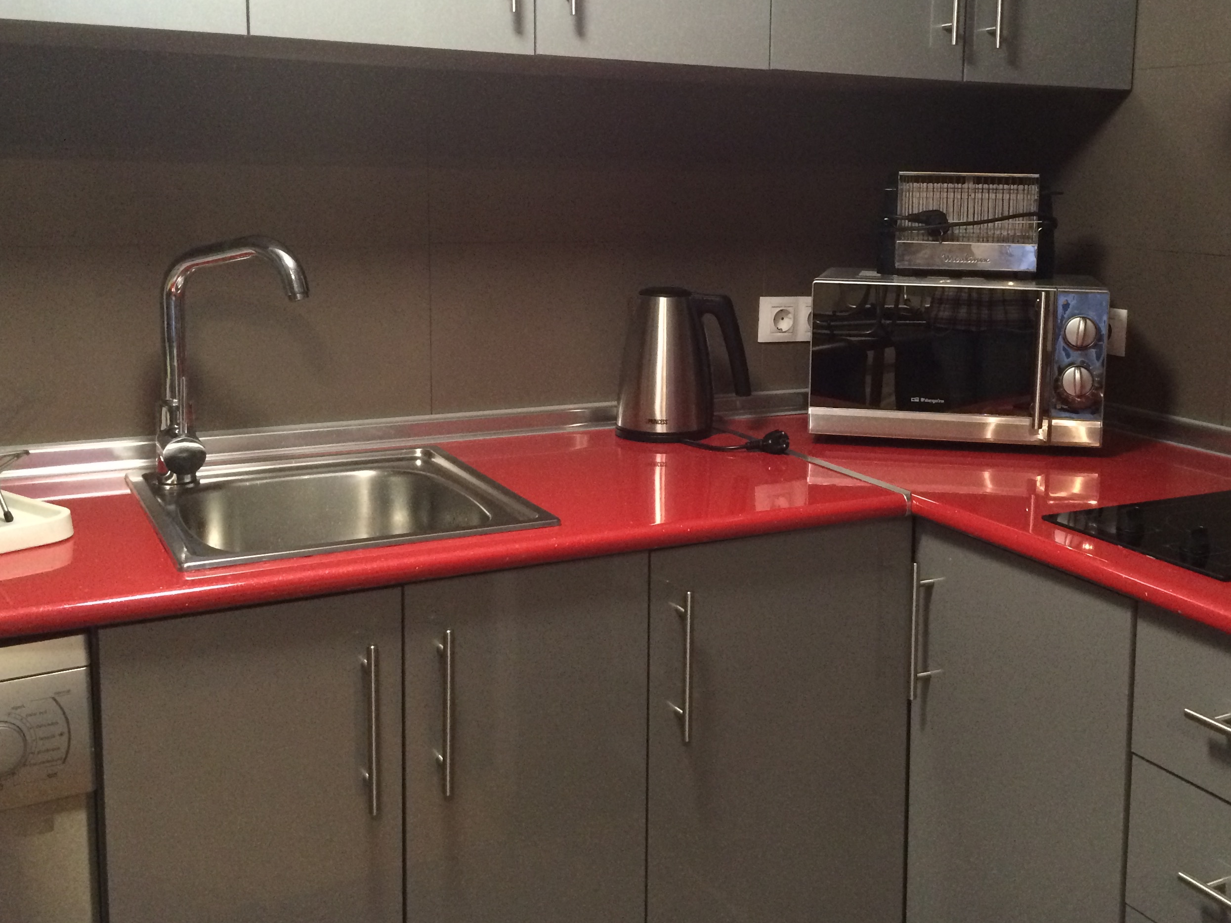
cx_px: 751
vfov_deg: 37.5
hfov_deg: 48.6
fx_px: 1351
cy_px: 356
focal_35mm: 38
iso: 250
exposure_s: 1/20
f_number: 2.2
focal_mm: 4.15
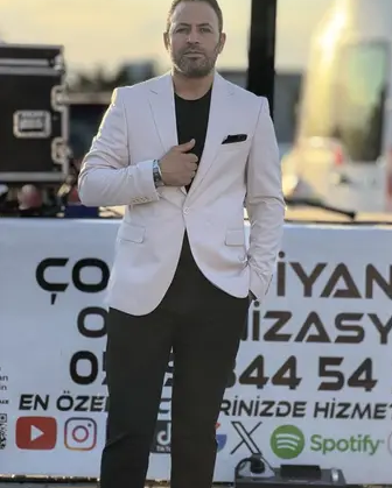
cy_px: 206
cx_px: 226
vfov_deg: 15.9
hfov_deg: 12.8
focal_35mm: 121
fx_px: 1752
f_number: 2.8
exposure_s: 1/400
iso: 50
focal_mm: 16.89
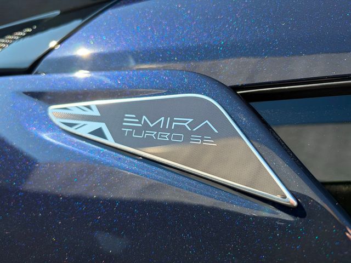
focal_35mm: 26
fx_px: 264
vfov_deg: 53.1
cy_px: 132
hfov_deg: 67.3
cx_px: 176
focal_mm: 5.96
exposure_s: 1/861
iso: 64
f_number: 1.6
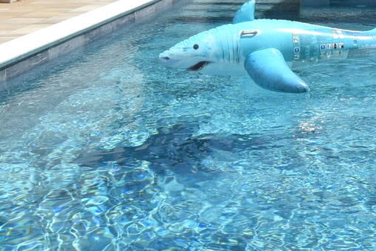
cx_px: 438
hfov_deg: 25.8
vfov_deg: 17.9
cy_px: -78
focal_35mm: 71
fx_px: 741
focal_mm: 10
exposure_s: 1/400
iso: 200
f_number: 10
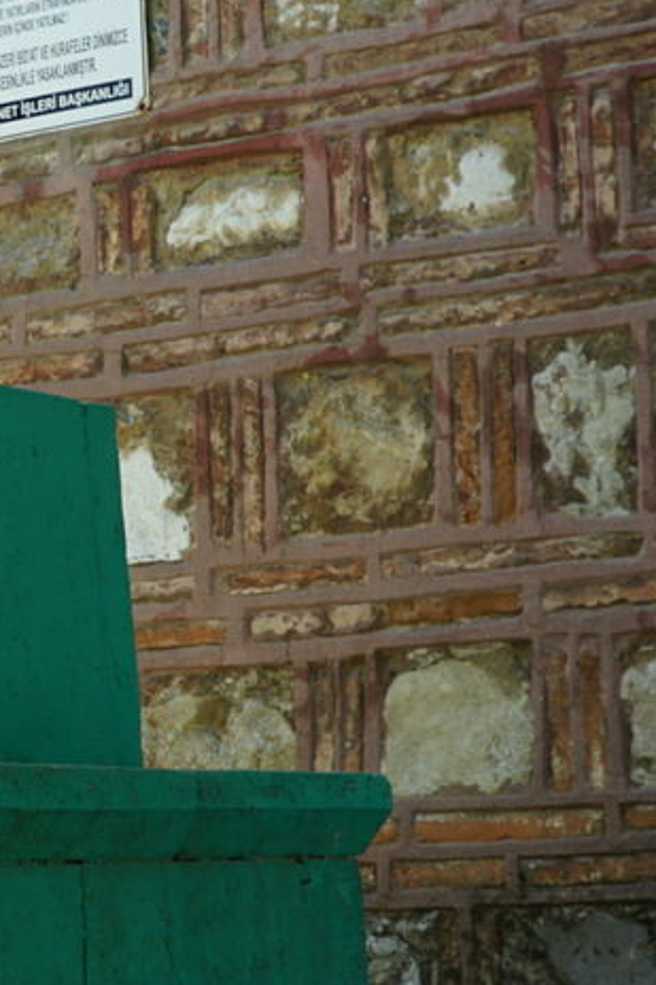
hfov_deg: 10.2
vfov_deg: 16.0
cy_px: 497
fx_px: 3501
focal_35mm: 128
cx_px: -431
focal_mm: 33
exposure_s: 1/60
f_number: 9
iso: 160
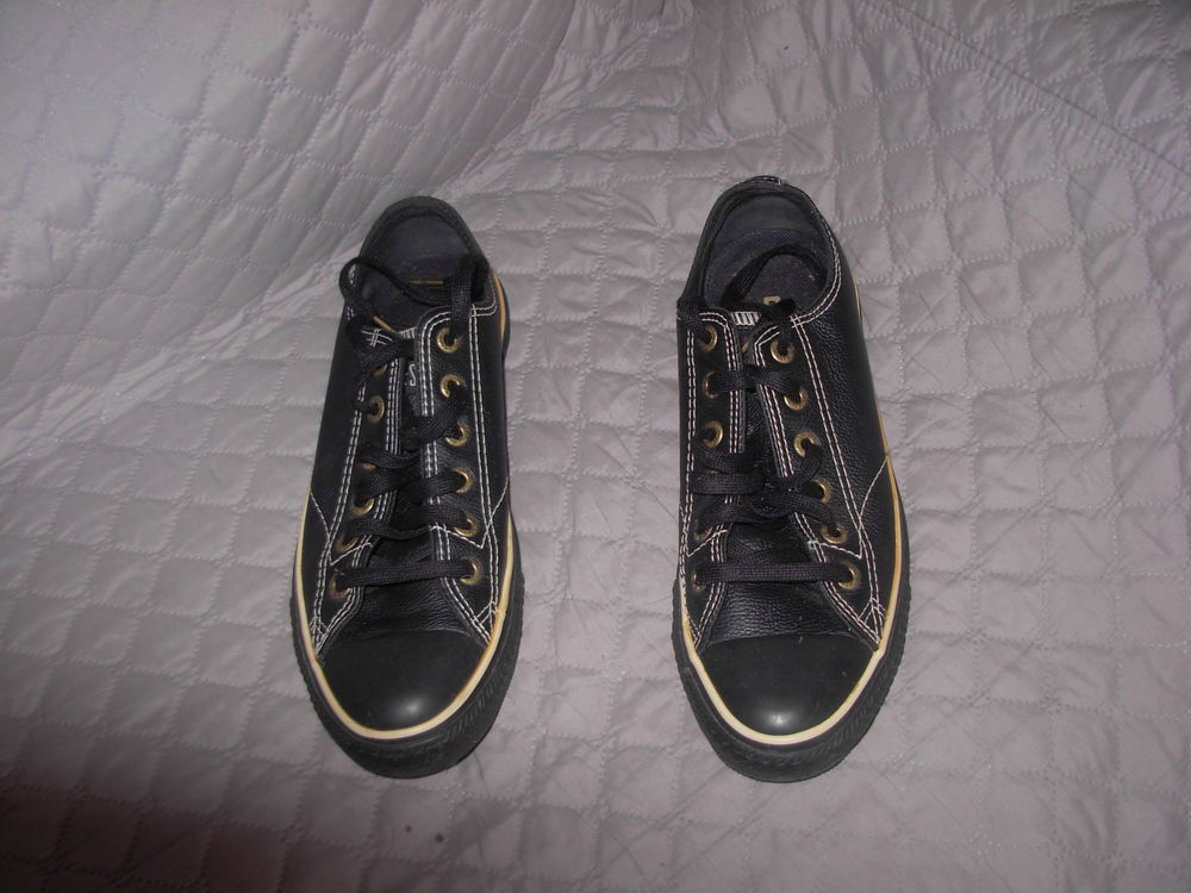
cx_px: 596
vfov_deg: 37.7
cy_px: 446
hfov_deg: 49.0
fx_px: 1307
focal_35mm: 38
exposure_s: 1/22.6
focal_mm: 6.3
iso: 79
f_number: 2.9
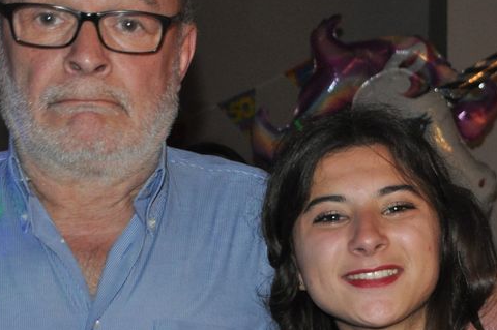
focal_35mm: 104
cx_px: 437
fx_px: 1434
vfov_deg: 13.0
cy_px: 294
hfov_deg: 19.3
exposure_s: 1/60
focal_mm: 26
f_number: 4
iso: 800
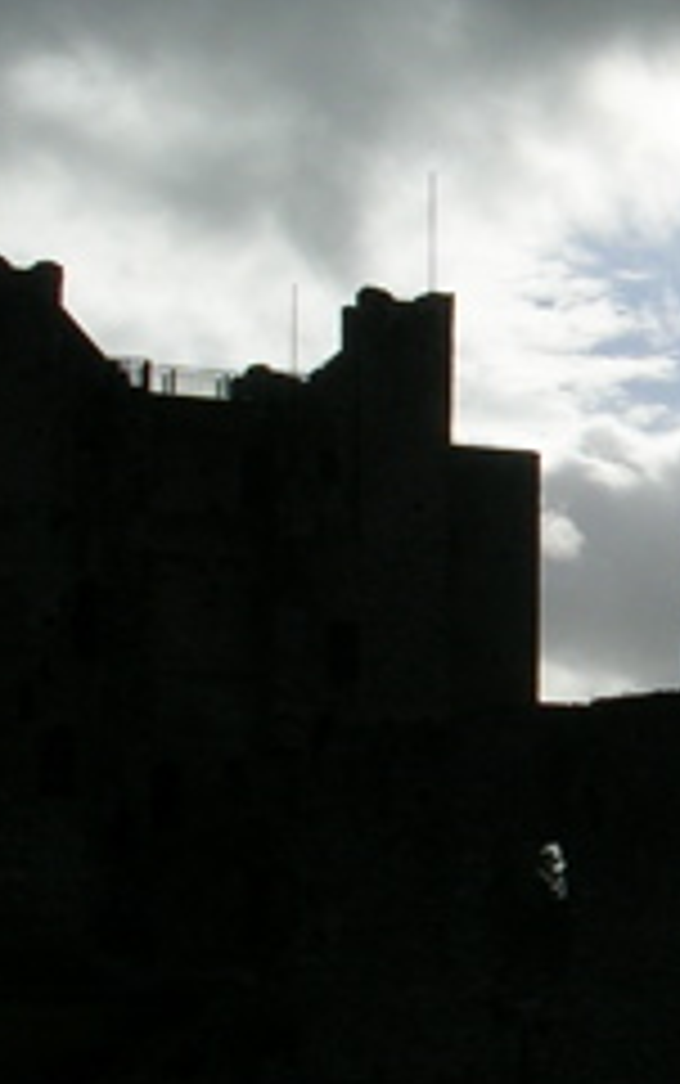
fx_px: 3167
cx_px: 883
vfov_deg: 19.4
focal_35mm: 107
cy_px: 571
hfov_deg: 11.9
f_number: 5.6
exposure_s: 1/1266
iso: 50
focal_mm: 5.8
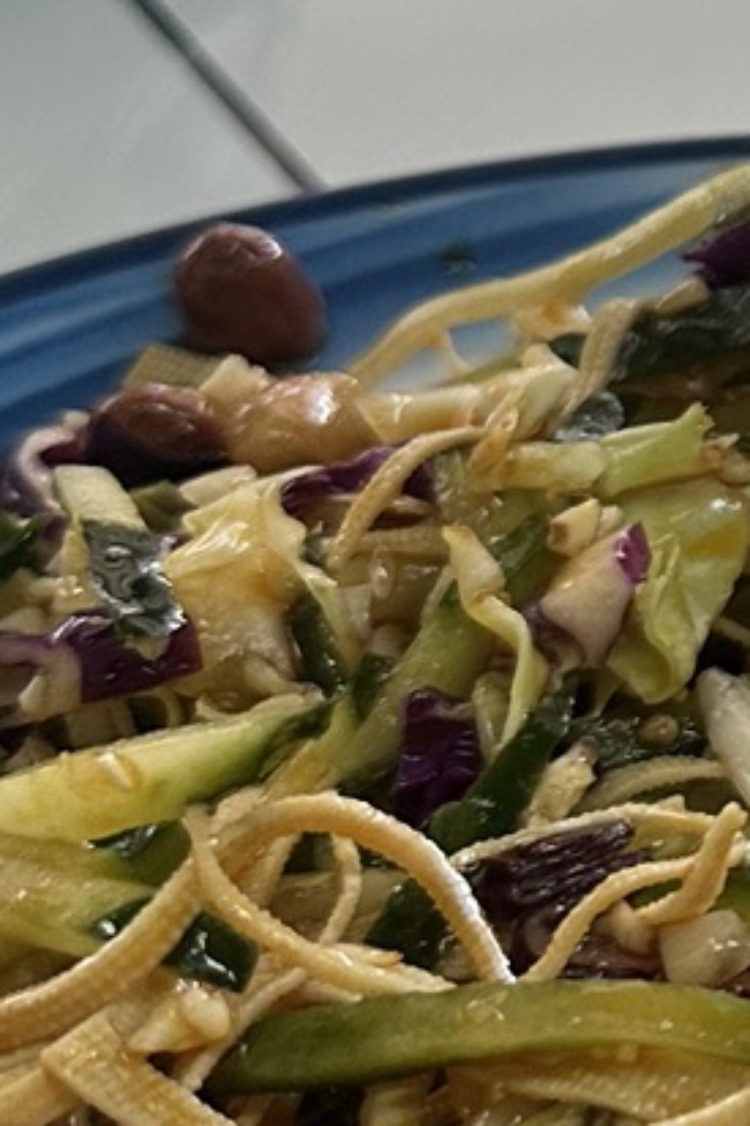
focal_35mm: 121
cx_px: 1737
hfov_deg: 10.0
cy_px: 256
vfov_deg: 16.8
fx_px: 3784
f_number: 1.78
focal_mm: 6.86
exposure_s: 1/448
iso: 80
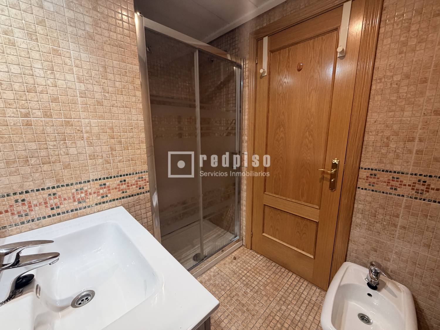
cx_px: 220
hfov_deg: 102.1
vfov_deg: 85.7
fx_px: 178
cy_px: 165
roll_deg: +1.2
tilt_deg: -11.1
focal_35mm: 14
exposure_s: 1/100
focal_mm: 2.22
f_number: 2.2
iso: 320
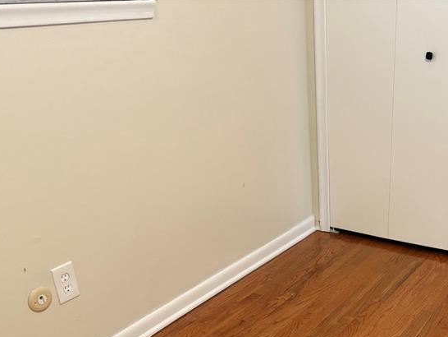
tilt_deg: -29.2
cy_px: 314
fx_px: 583
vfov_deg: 30.5
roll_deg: -1.6
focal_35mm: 45
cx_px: 382
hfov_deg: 39.7
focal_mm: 6.76
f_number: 1.78
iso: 320
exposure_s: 1/60
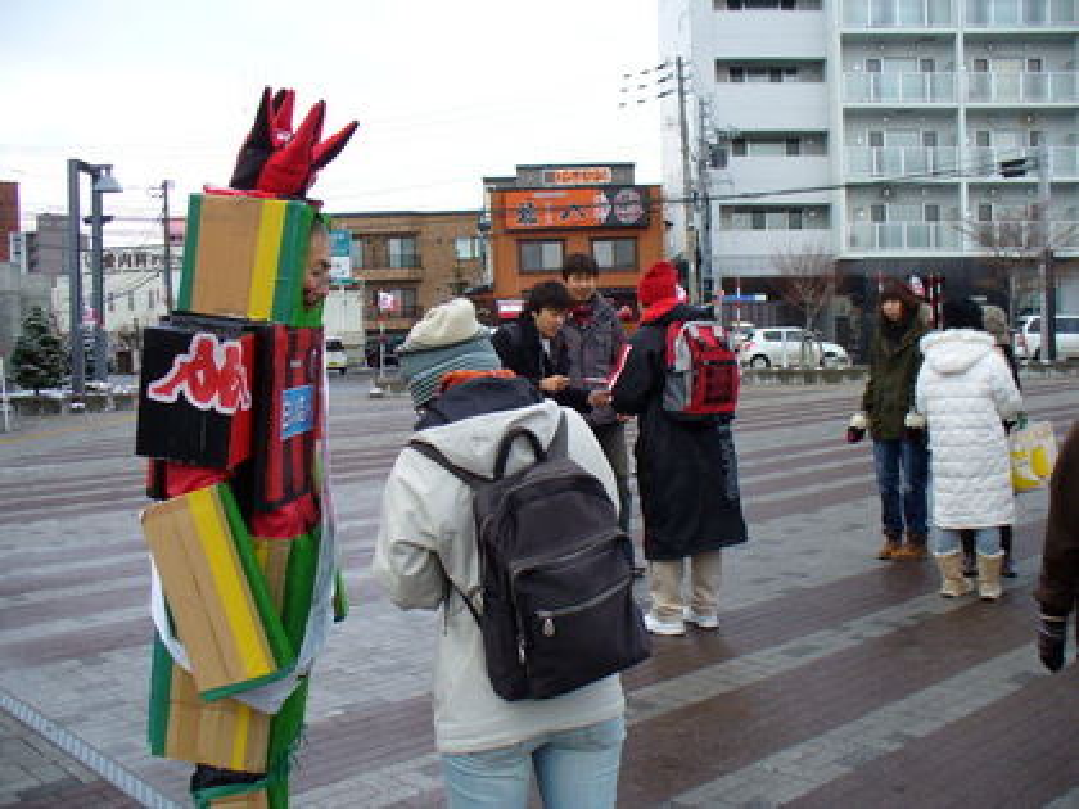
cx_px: 540
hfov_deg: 50.1
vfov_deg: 38.7
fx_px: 1153
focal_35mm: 37
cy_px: 404
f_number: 2.8
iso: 80
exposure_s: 1/320
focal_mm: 6.1
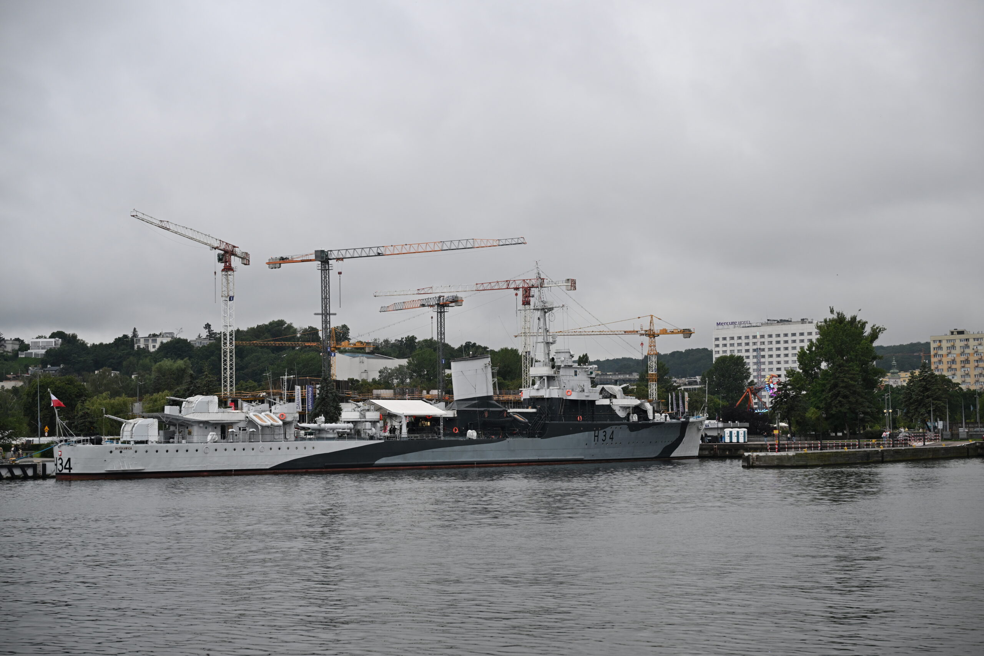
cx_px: 492
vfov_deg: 23.4
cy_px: 328
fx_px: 1585
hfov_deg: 34.5
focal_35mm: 58
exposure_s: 1/250
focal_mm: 58
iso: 400
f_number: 4
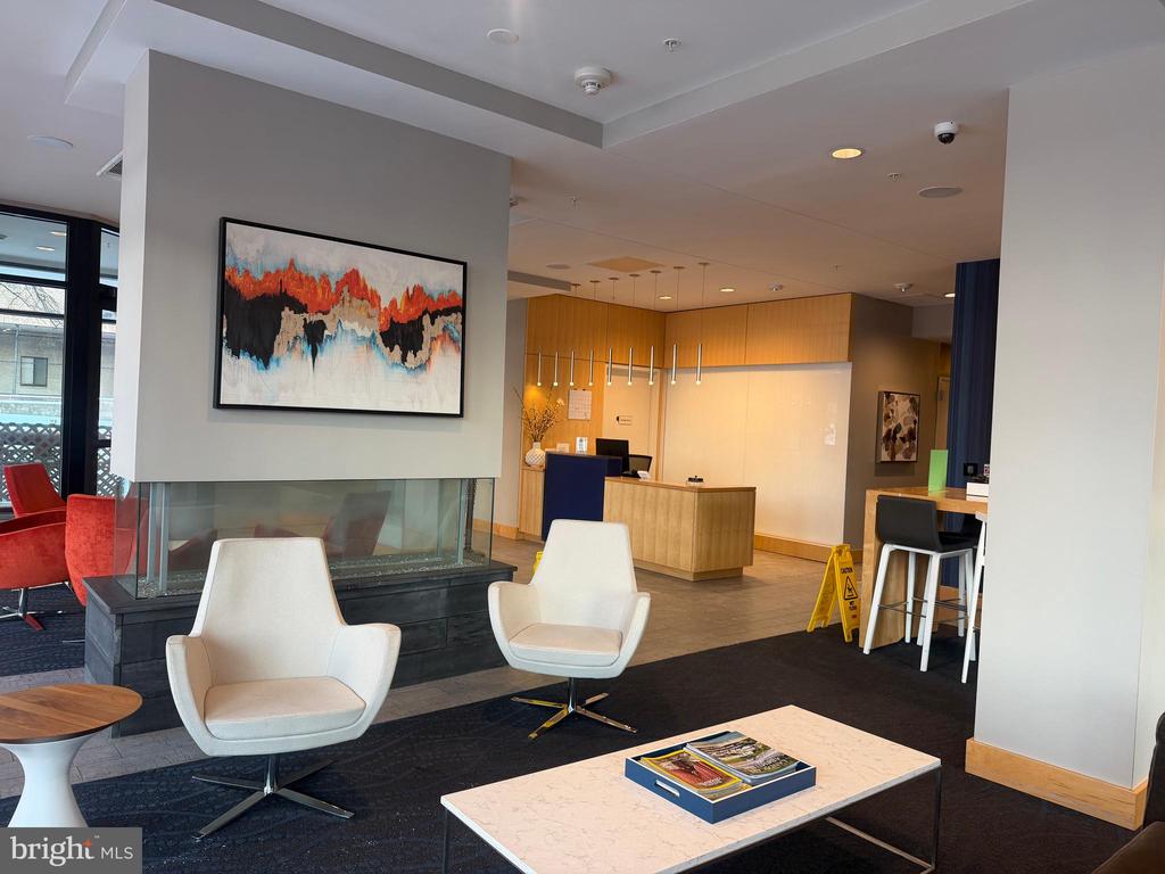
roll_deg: -2.4
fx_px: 808
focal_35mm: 24
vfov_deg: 56.8
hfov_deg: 71.6
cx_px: 582
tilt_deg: -1.2
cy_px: 437
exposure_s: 1/60
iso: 125
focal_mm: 6.76
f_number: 1.78
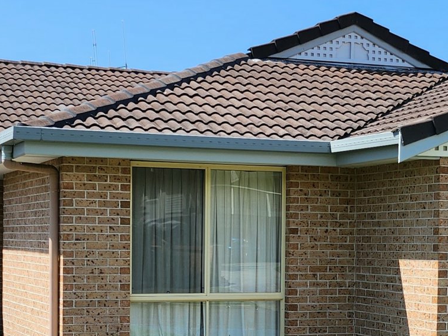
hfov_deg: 31.6
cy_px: 284
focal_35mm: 61
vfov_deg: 23.6
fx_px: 790
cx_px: 263
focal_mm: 5
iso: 50
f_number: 1.8
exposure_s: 1/2723
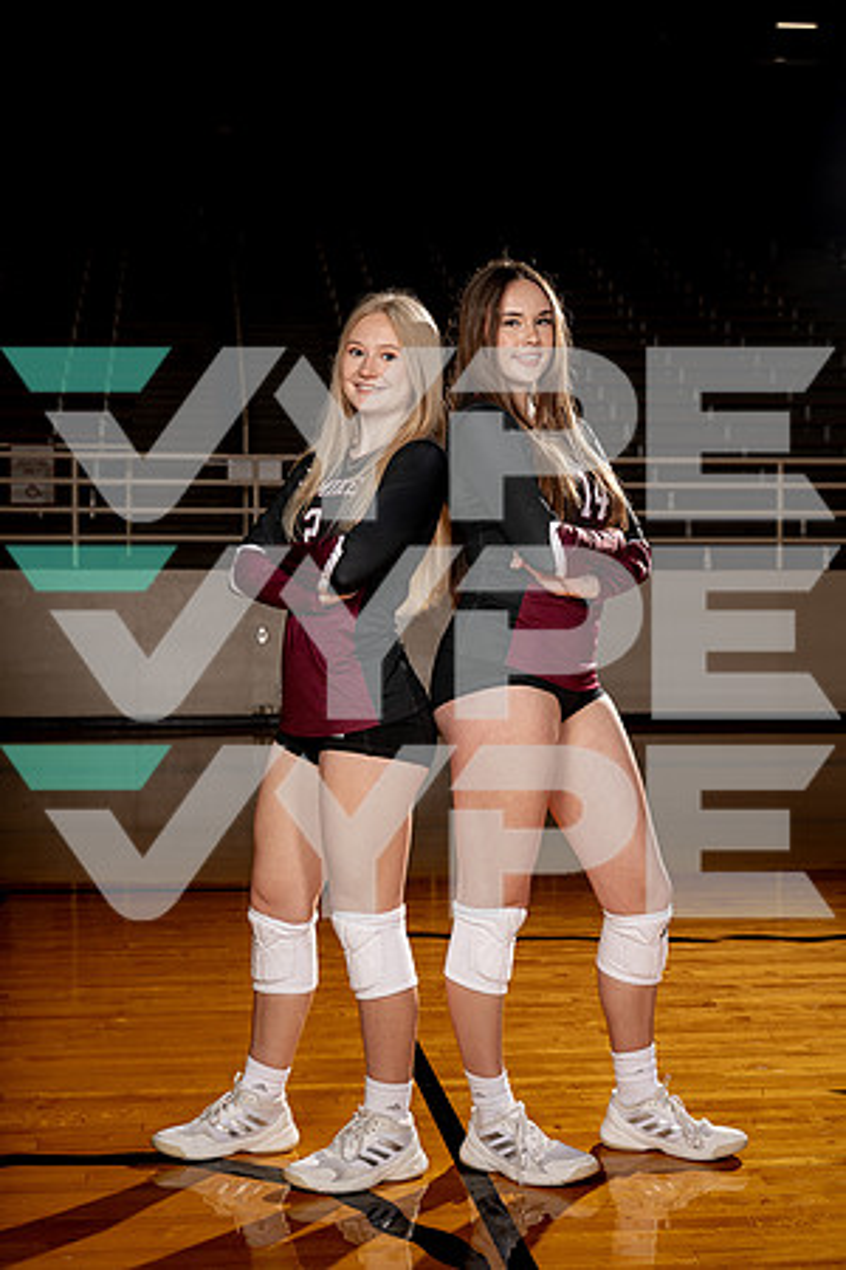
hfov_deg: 26.0
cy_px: 635
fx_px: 1833
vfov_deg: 38.2
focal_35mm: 52
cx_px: 423
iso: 100
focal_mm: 52
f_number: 5.6
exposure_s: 1/250
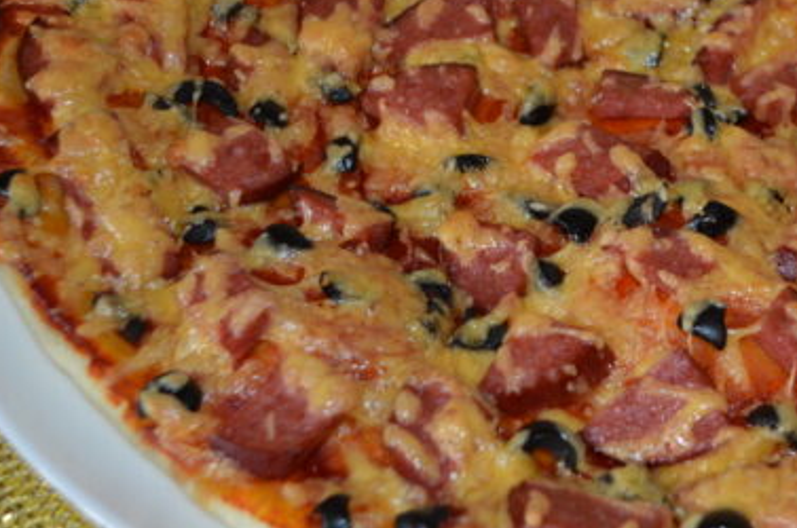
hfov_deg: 25.5
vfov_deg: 17.4
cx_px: 655
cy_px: 208
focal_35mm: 78
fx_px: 1724
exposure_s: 1/60
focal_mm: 28
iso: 1000
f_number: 4.5
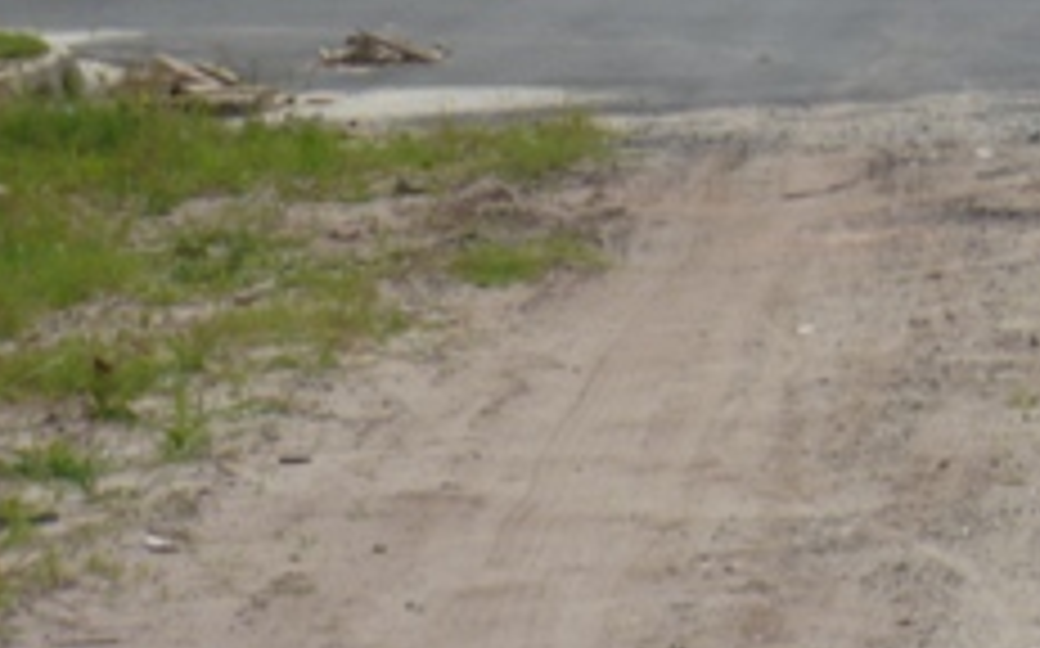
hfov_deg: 5.1
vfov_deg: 3.2
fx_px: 11641
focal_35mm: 411
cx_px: 1112
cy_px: -338
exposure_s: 1/160
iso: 80
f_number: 5.9
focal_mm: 25.2
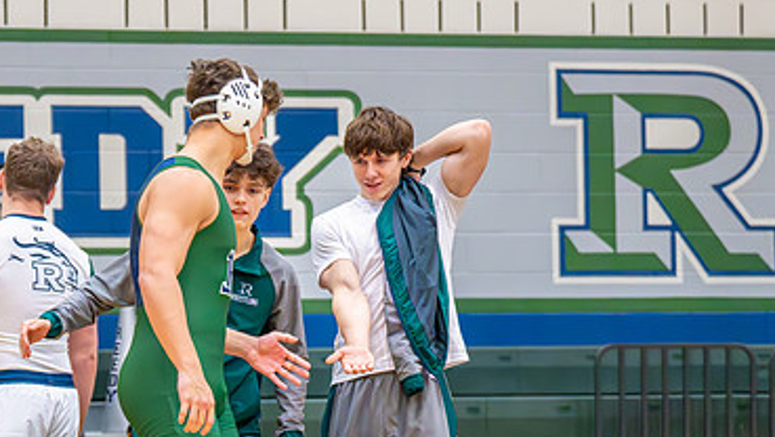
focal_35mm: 185
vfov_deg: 6.6
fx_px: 3804
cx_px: 230
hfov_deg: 11.6
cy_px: 398
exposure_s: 1/1000
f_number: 2.8
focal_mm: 75
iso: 6400
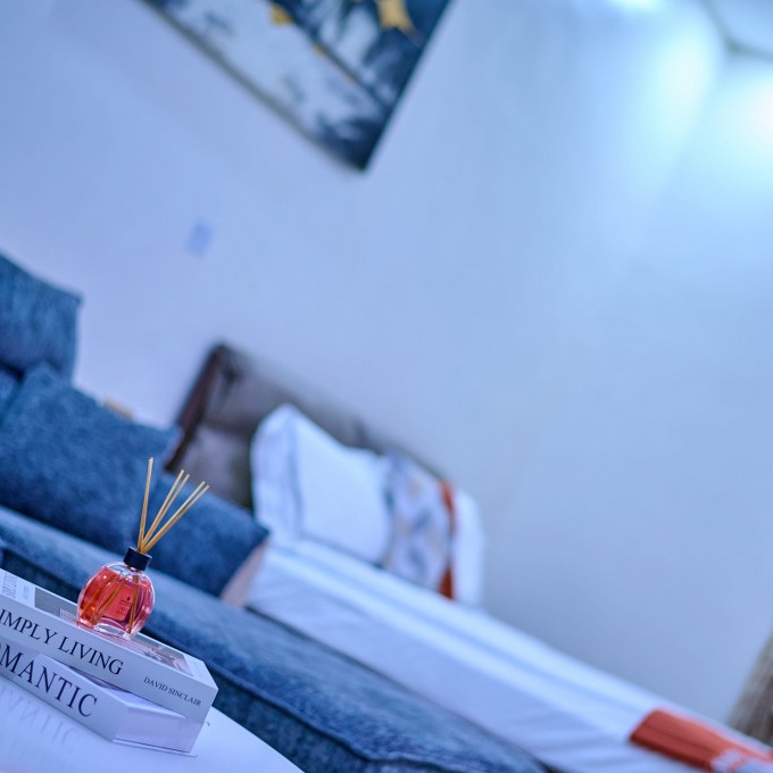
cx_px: 417
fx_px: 1617
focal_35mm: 64
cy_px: 387
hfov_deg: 26.9
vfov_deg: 26.9
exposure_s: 1/125
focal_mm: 50
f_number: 2
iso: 800
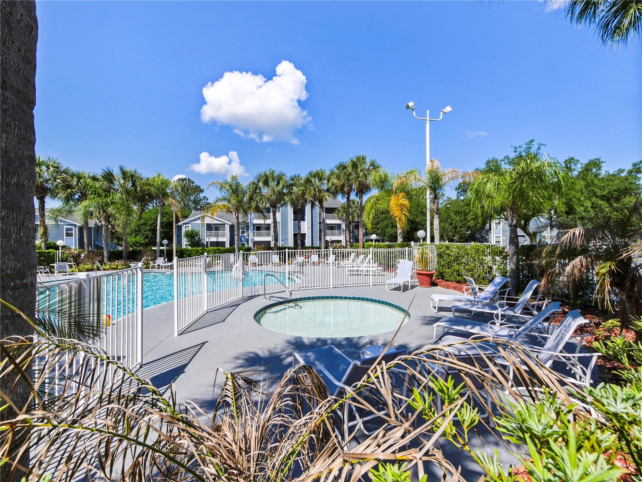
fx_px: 260
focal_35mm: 14
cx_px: 321
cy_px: 241
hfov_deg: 102.1
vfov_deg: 85.7
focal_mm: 7
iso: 200
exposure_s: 1/400
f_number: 8
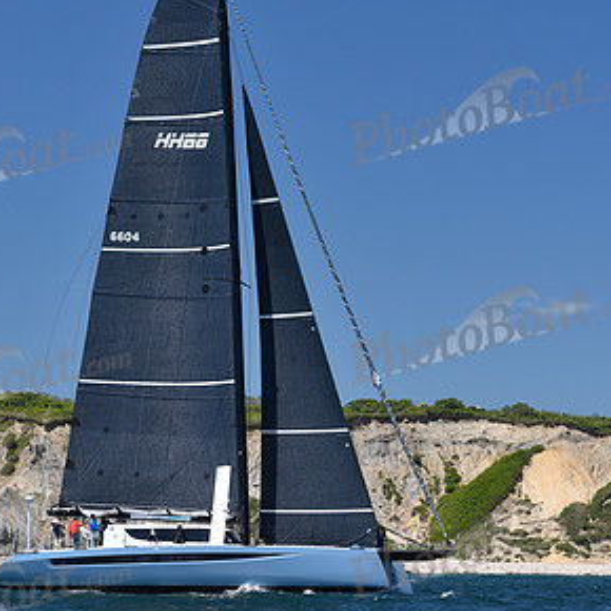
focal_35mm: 146
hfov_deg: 12.0
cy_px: 251
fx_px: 2916
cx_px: 241
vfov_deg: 12.0
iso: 250
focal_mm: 86
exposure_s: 1/800
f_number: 5
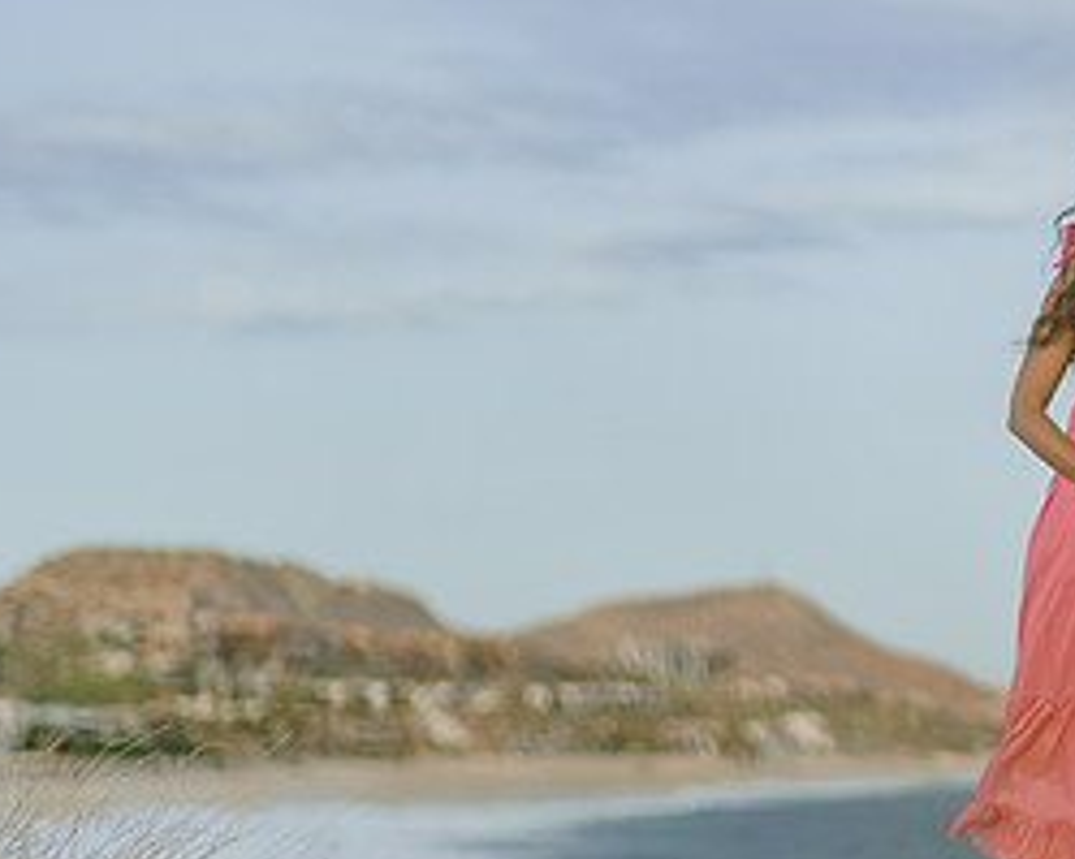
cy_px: 486
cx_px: 1114
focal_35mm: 128
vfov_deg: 12.0
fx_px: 4071
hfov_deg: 14.8
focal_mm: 58
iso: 50
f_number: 1.4
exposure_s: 1/2500
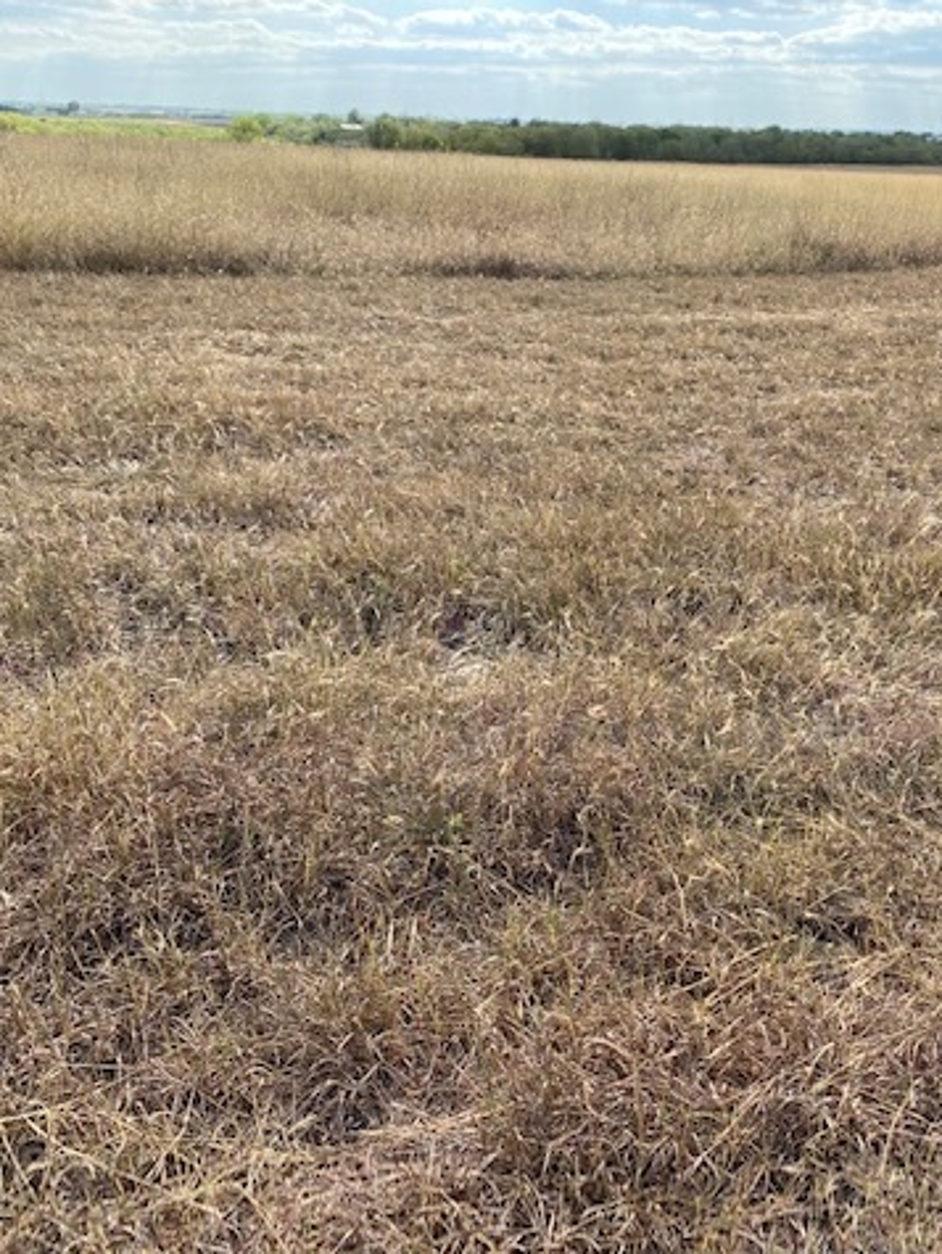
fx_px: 1268
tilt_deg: -20.0
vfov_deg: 52.6
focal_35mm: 35
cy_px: 623
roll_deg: -2.7
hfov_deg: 39.9
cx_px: 675
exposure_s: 1/1206
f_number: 1.8
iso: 32
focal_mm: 4.25
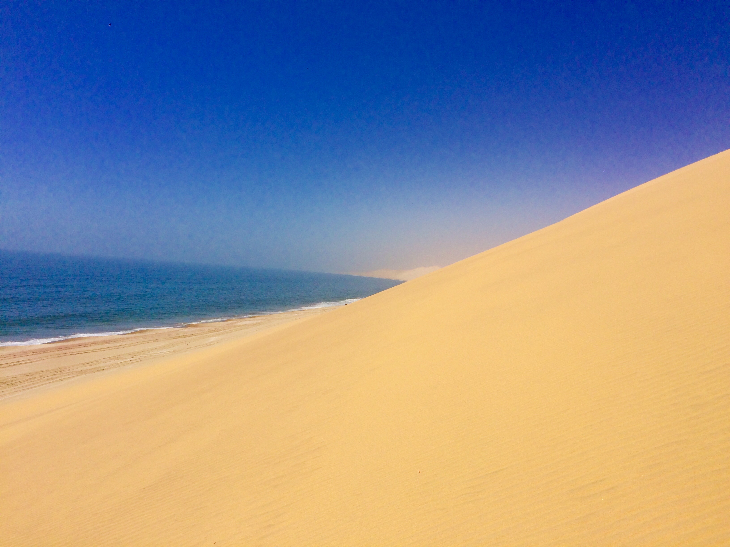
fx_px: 612
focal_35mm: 29
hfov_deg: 61.7
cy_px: 274
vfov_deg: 48.2
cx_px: 365
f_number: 2.2
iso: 40
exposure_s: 1/5882
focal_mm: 4.15
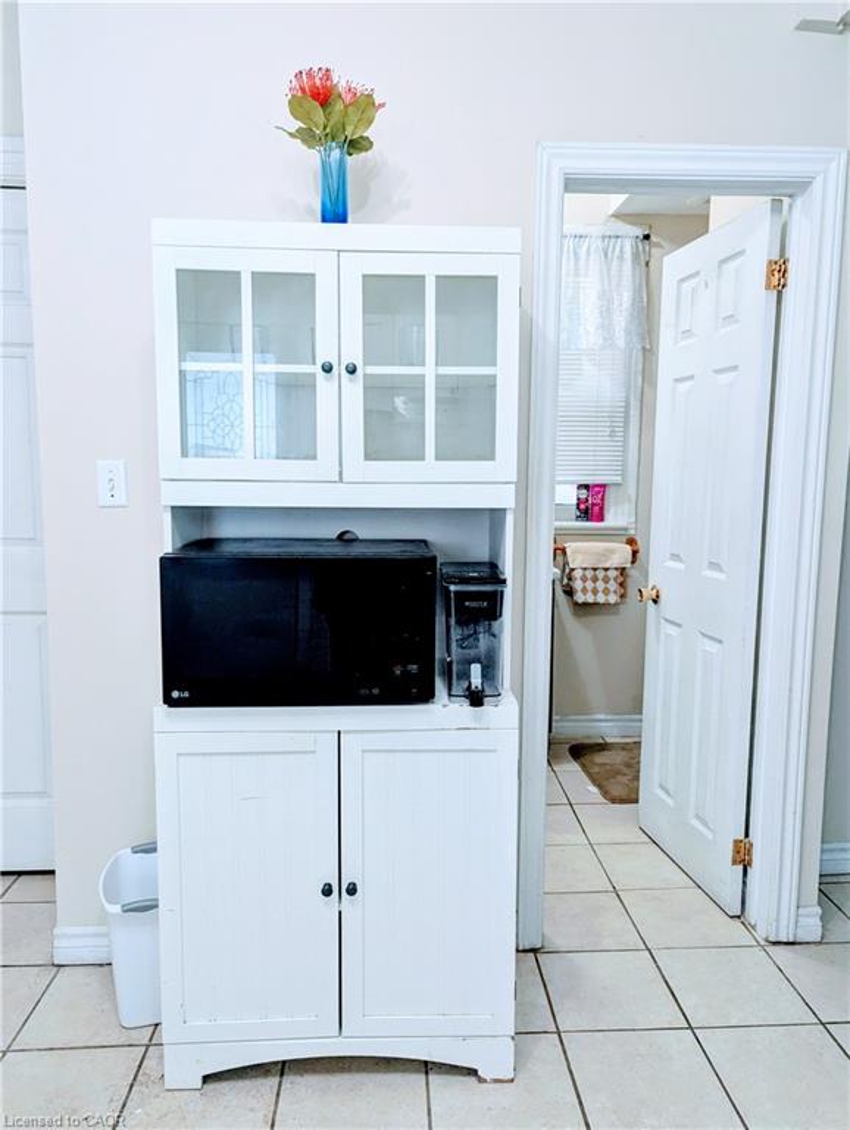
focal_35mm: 24
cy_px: 565
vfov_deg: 71.5
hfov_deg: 56.9
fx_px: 784
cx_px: 425
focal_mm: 6.81
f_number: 1.85
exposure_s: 1/120
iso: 938
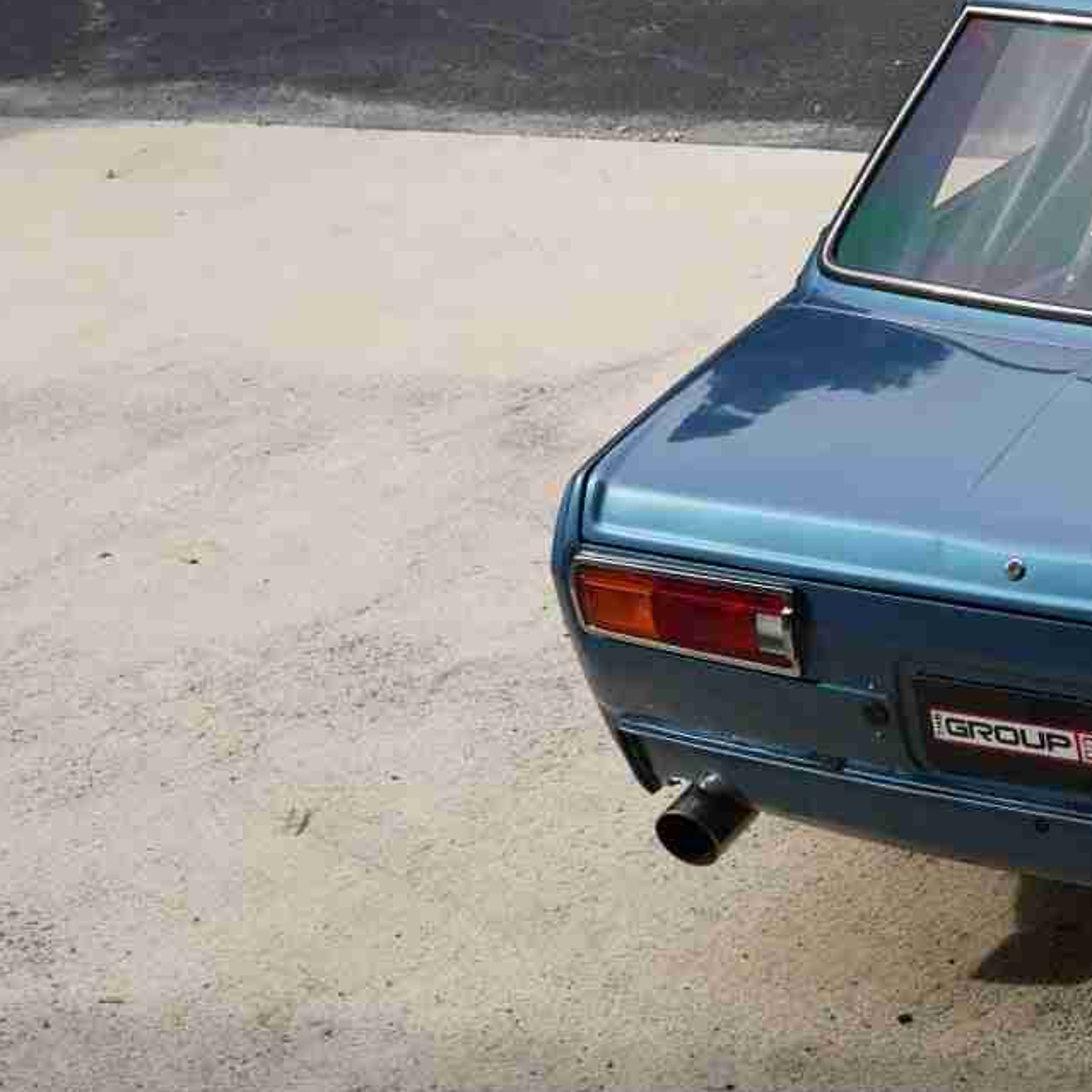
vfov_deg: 17.9
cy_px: 504
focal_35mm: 97
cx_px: 1381
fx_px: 3462
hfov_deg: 17.0
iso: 100
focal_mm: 30
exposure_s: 1/200
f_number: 4.5
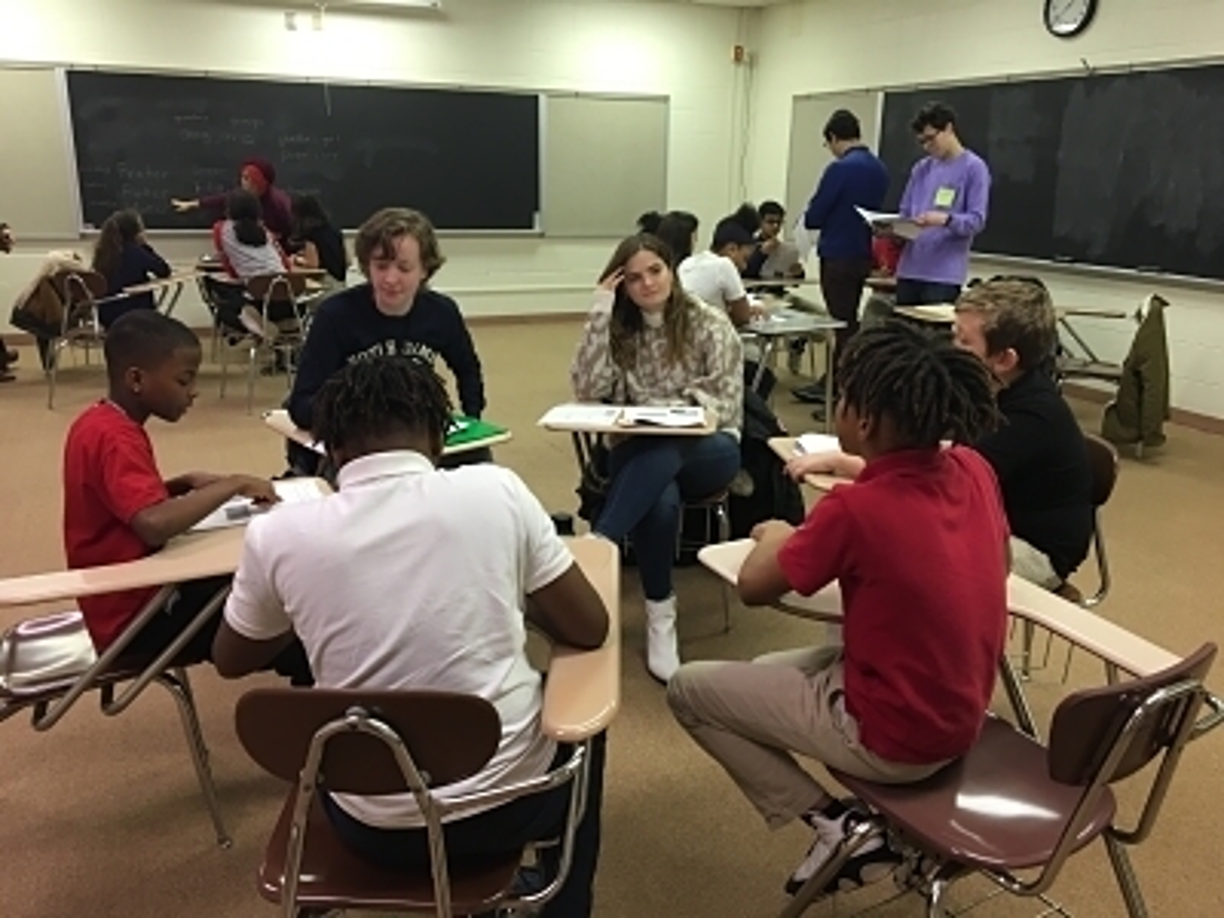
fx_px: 1025
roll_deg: -1.2
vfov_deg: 48.2
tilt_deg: -16.0
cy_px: 459
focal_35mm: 29
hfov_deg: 61.7
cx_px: 612
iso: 64
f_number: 2.2
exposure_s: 1/30
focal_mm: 4.15
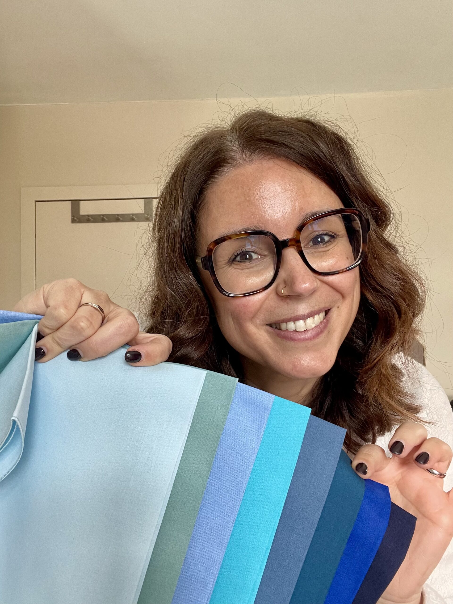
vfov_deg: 60.0
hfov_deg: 46.8
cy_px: 302
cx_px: 226
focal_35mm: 30
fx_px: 523
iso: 200
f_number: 2.2
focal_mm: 2.71
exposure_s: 1/60
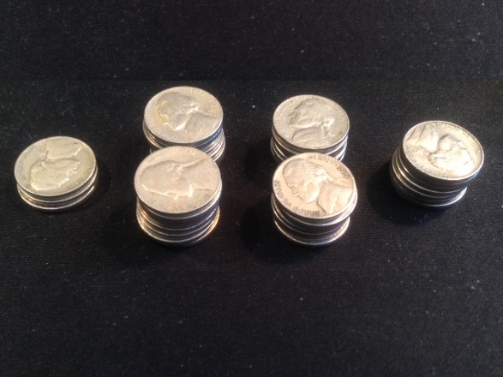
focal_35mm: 36
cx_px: 249
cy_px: 188
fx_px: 523
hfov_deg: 51.4
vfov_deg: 39.6
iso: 160
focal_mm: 4.12
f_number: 2.4
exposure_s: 1/20
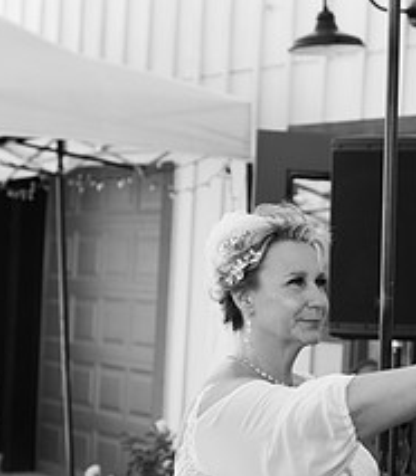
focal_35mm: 143
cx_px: 376
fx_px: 2090
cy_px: 427
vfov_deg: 12.9
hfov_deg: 11.3
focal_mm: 50
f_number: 2.8
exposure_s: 1/1250
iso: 400
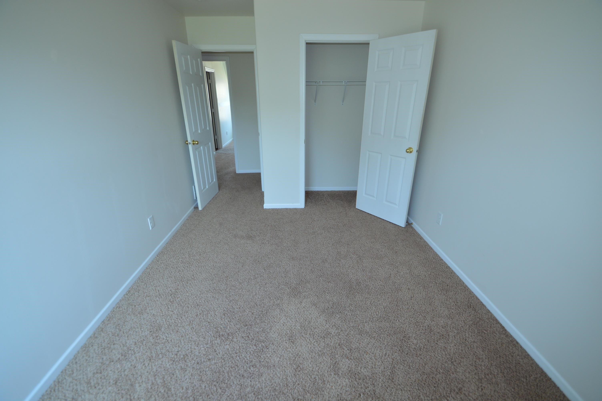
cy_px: 200
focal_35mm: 15
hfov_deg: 100.4
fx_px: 251
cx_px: 301
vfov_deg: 77.2
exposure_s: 1/100
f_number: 5
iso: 400
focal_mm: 10
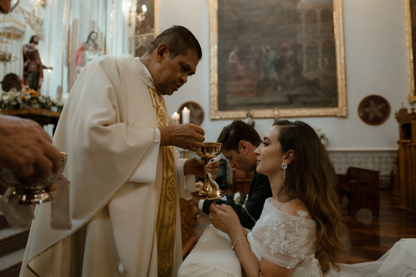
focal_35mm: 24
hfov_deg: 73.7
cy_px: 138
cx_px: 208
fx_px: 277
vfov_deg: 53.1
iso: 320
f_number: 1.4
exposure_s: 1/160
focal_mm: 16
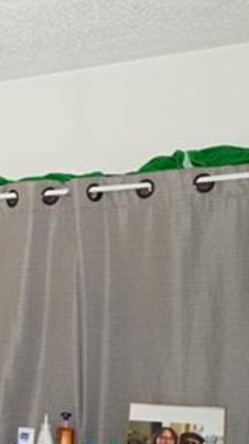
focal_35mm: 68
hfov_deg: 12.6
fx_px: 800
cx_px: -393
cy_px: 339
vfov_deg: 30.4
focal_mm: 12
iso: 125
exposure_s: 1/4
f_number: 5.6
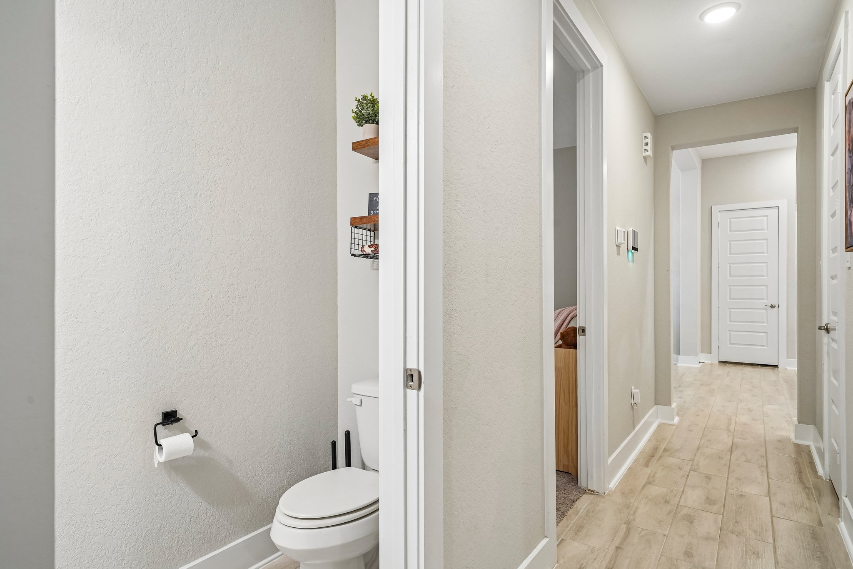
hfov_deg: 84.0
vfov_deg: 61.9
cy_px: 284
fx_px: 474
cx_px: 426
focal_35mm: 20
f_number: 8
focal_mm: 20
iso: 500
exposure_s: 1/13
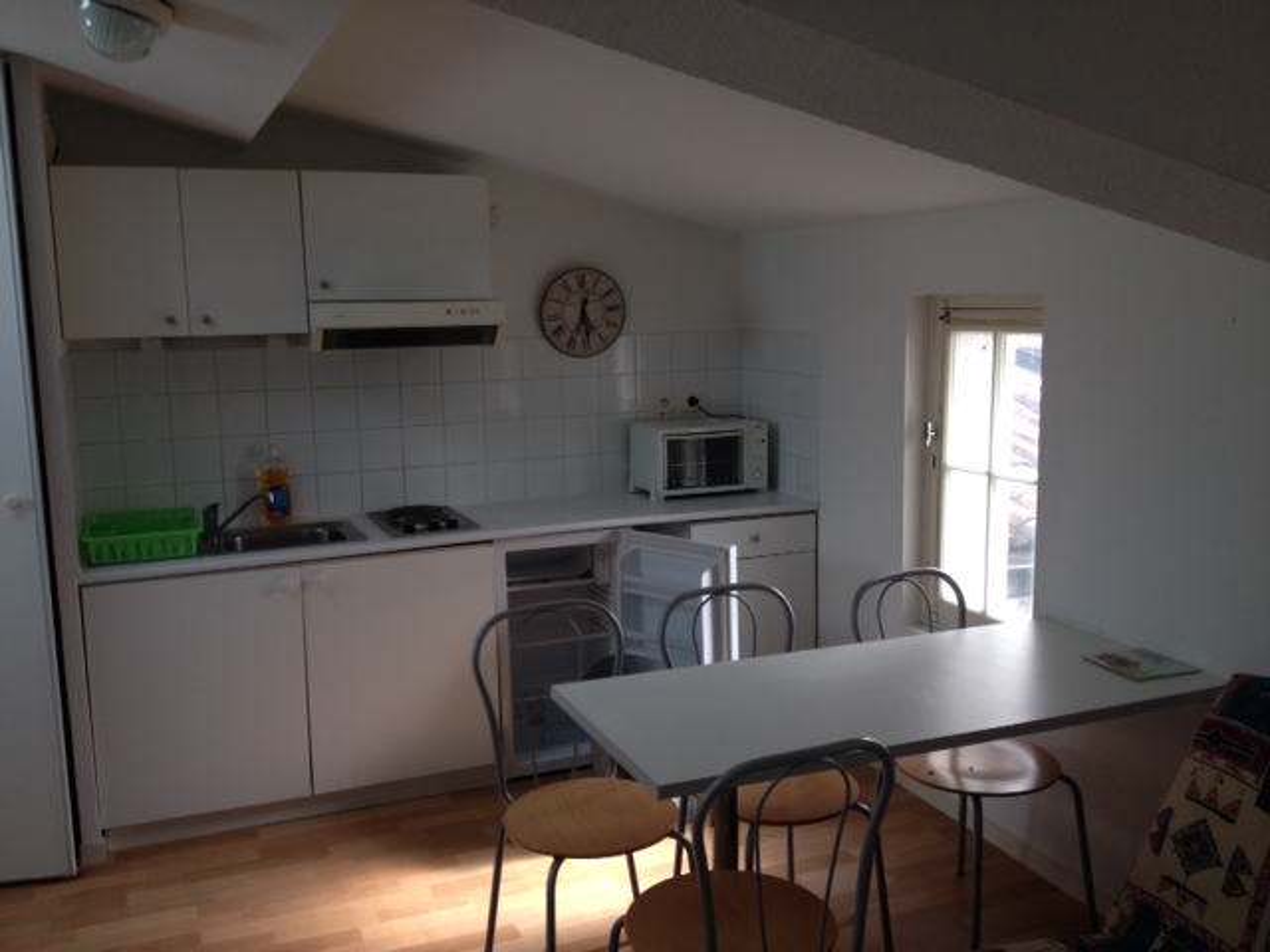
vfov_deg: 40.7
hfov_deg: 52.6
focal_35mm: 35
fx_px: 1284
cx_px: 635
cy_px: 476
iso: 50
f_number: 2.4
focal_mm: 4.28
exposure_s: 1/79
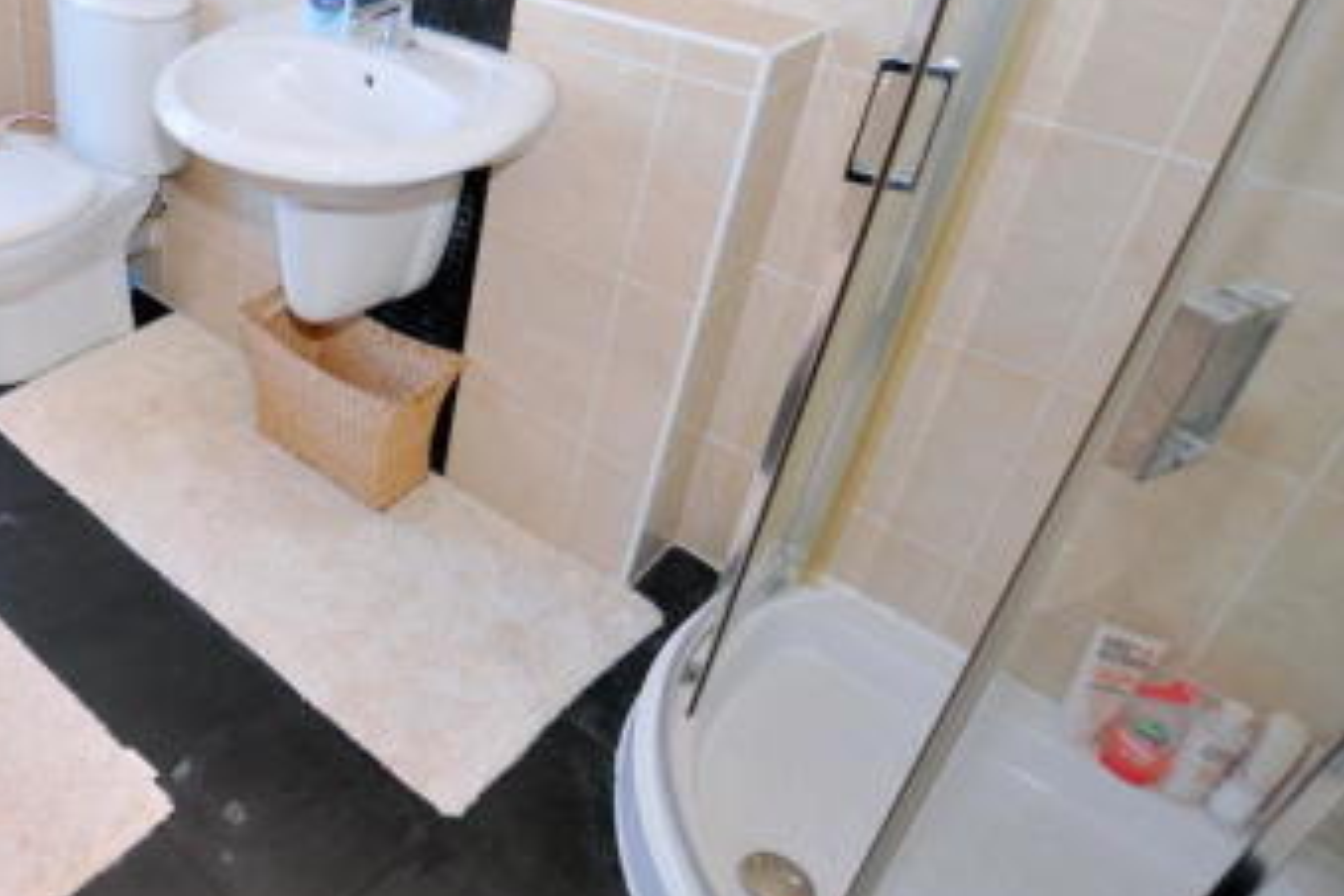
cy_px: 262
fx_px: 1083
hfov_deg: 52.7
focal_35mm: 29
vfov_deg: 44.0
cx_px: 48
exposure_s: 1/60
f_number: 4
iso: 200
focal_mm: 10
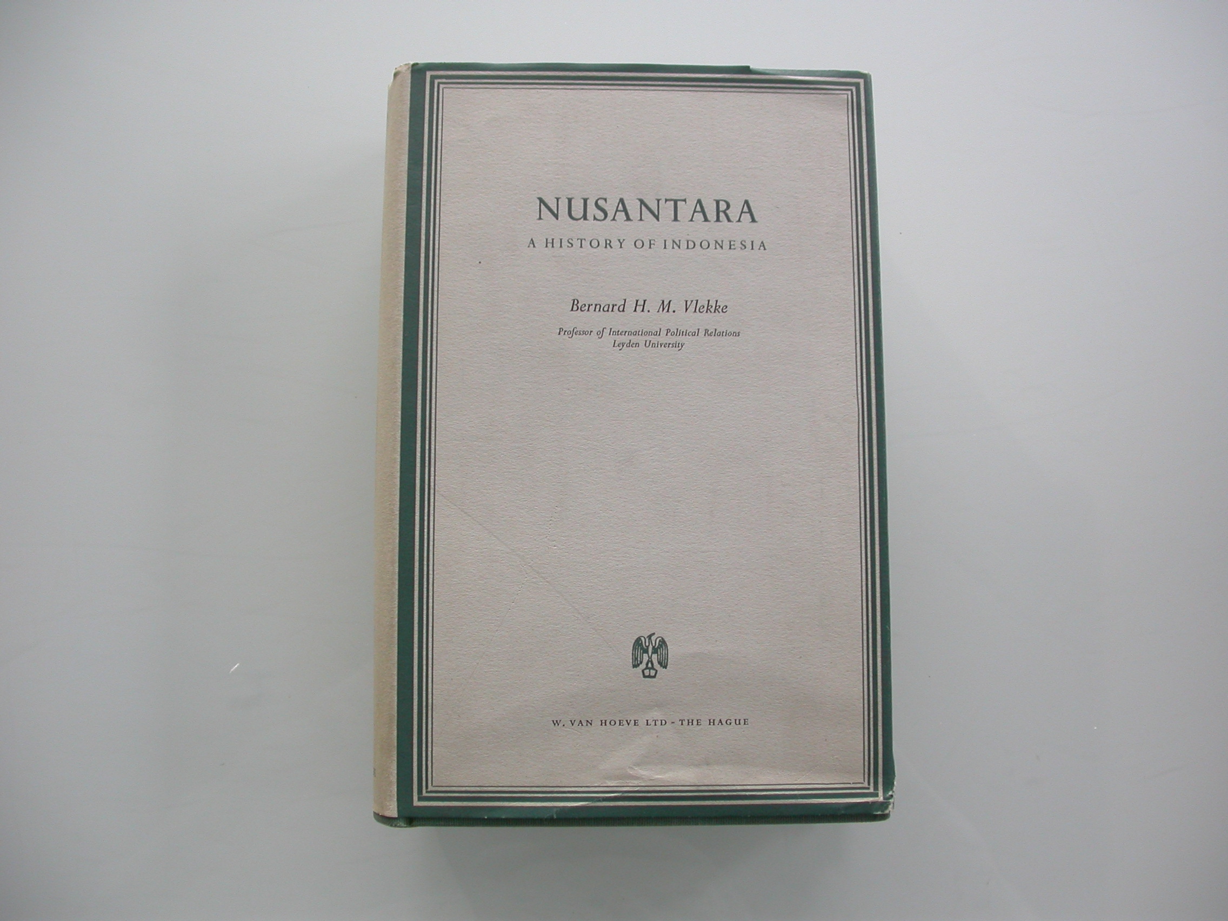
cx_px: 614
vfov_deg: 37.7
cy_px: 460
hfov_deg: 49.0
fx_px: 1348
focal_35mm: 38
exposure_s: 1/39.5
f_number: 2.6
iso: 100
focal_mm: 7.85
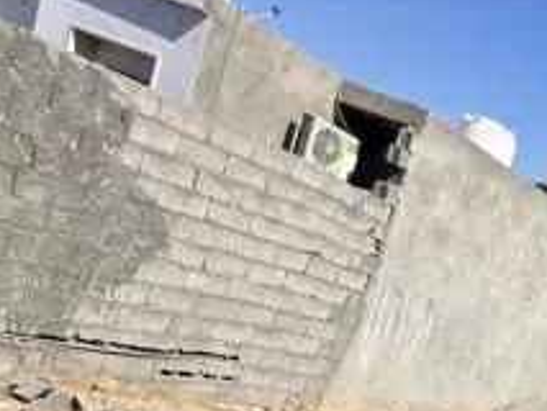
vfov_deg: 30.4
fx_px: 664
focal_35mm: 42
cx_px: 696
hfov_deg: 33.7
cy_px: 462
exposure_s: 1/2681
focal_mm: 2.22
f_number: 2.2
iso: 50
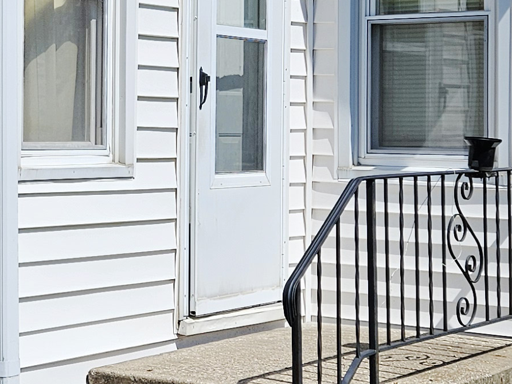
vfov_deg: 14.3
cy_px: 77
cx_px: -30
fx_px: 1524
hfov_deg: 18.5
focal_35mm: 103
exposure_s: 1/3589
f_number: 1.8
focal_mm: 5.4
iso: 25
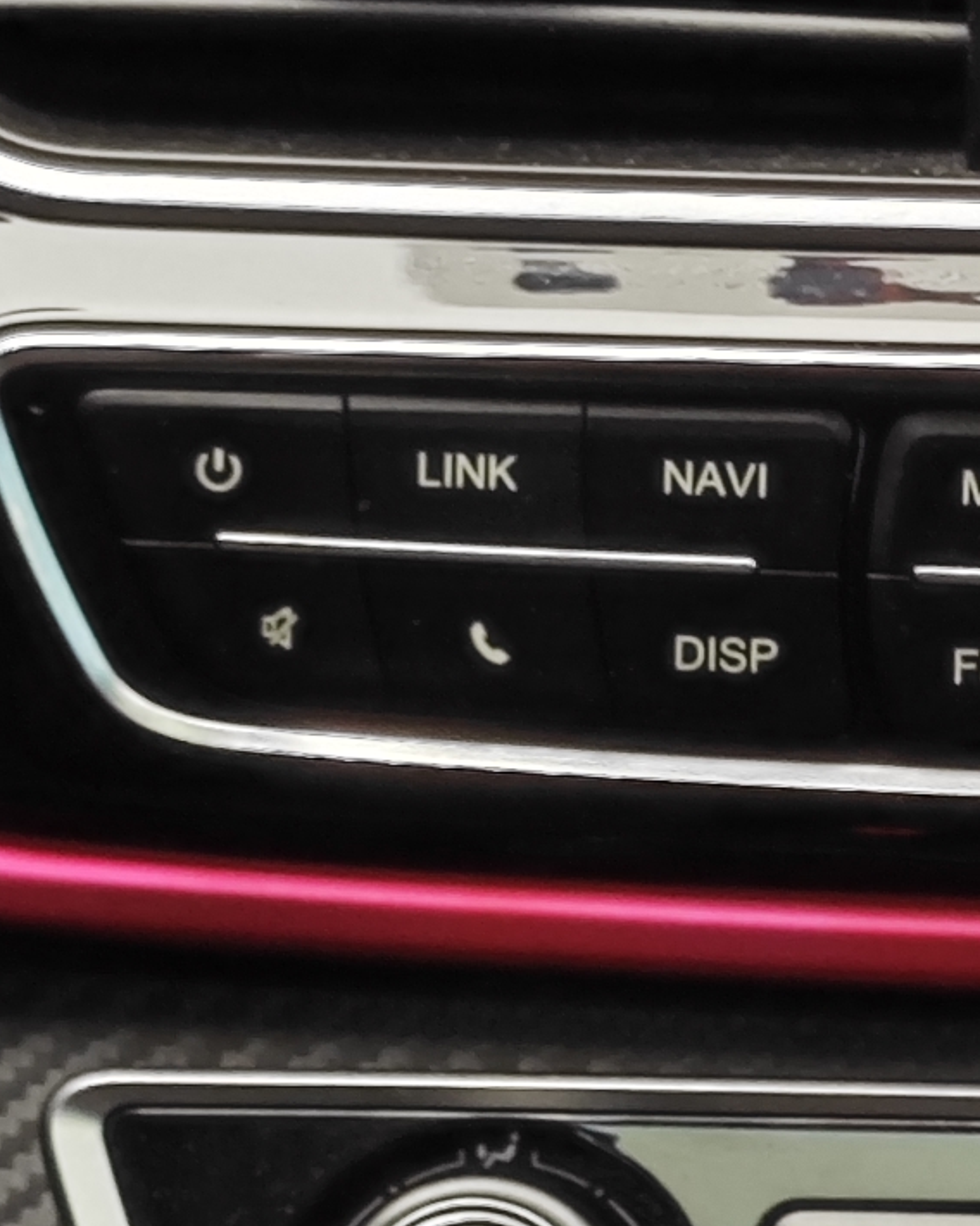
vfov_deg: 7.4
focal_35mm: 259
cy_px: 1148
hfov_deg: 6.0
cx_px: 1089
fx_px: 9390
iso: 200
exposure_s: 1/25
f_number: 1.9
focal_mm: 8.7
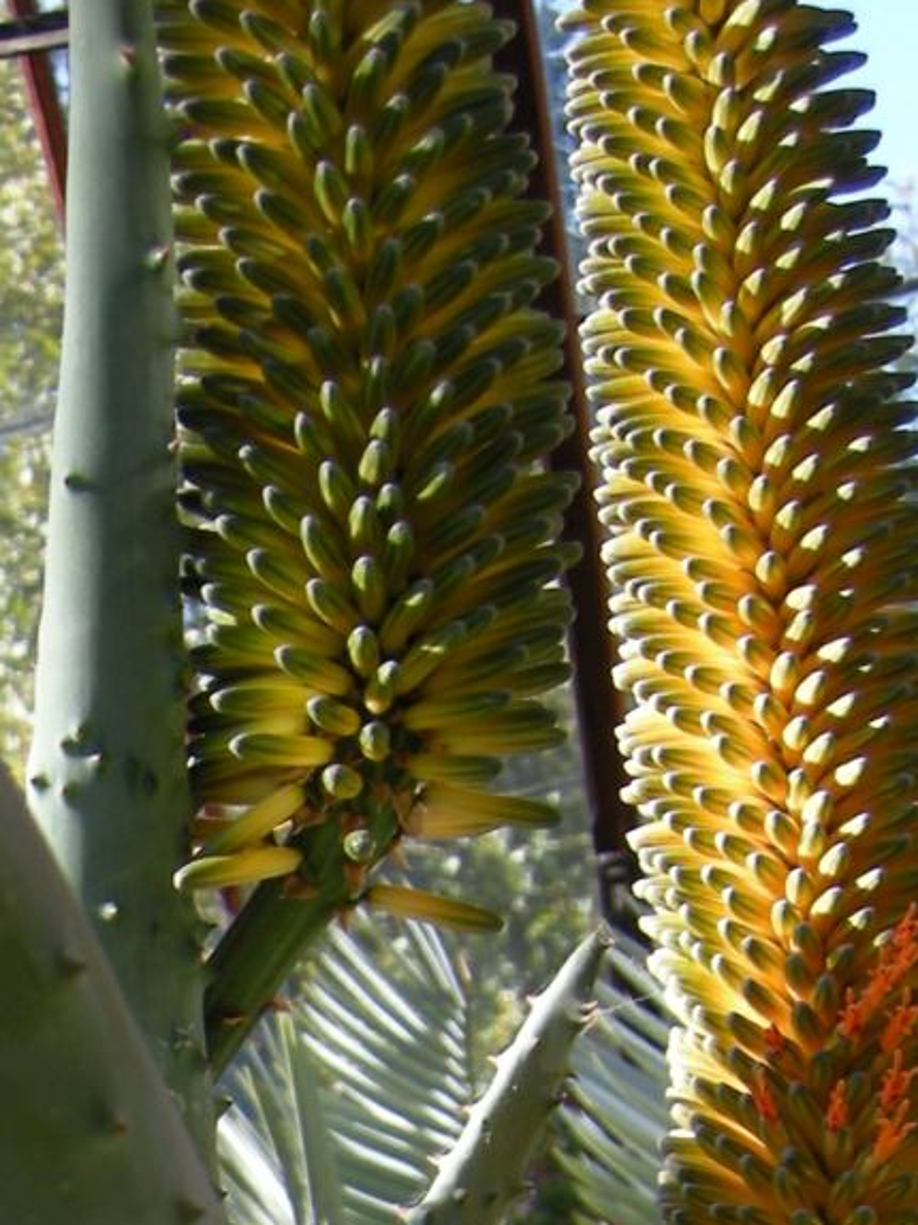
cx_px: -585
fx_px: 4317
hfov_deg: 11.5
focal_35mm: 122
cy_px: 2008
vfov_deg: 14.7
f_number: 3.4
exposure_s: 1/117
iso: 64
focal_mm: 7.5
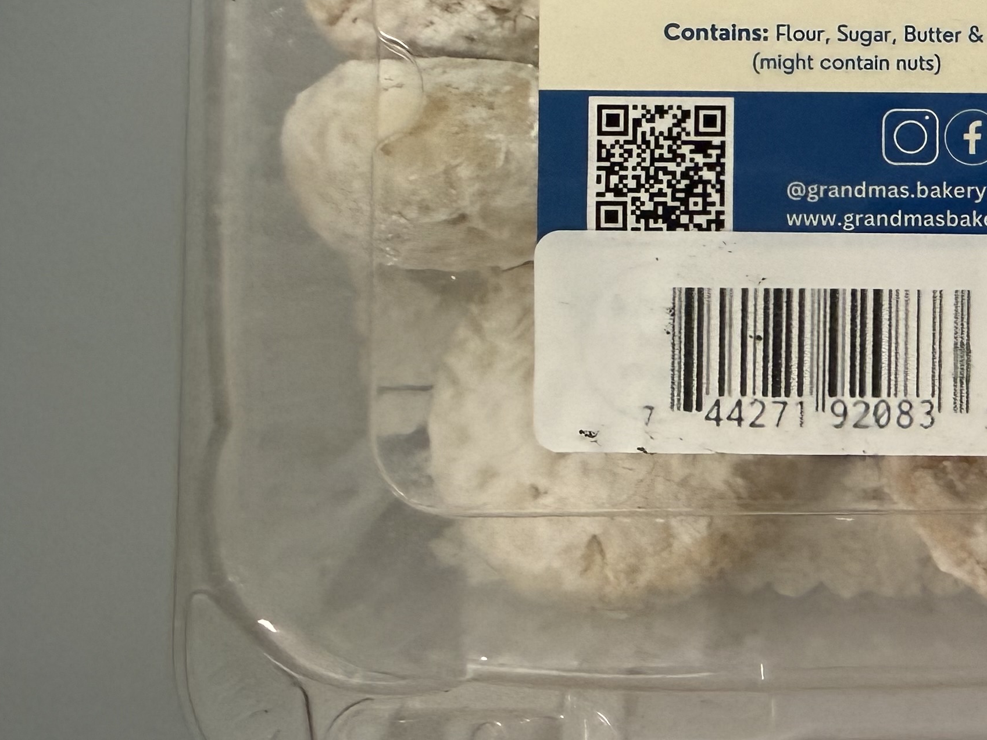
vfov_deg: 25.3
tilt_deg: -86.7
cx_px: 1120
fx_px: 1625
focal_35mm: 57
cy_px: 171
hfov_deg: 29.9
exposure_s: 1/60
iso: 200
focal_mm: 2.22
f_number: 2.2
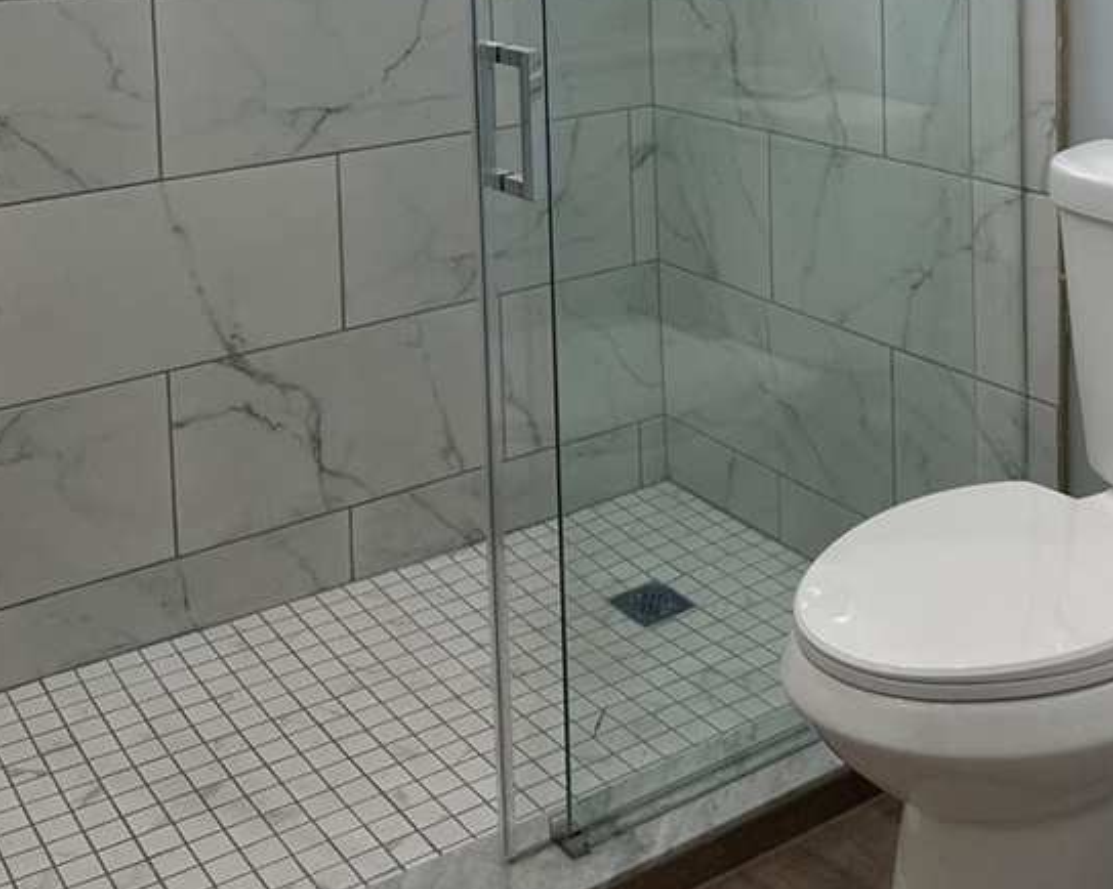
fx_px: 1515
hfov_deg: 40.3
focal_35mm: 46
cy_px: -18
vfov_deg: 30.2
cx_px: 578
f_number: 1.78
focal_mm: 6.86
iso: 100
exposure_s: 1/157
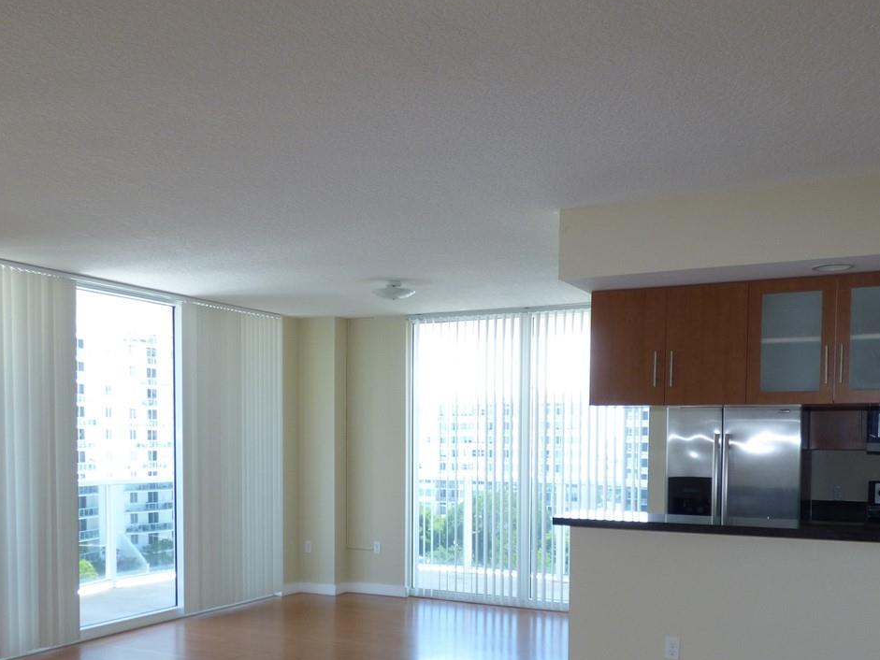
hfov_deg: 53.9
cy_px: 492
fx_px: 864
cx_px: 430
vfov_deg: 40.7
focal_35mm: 34
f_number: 2.8
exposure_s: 1/40
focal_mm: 3.58
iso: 100
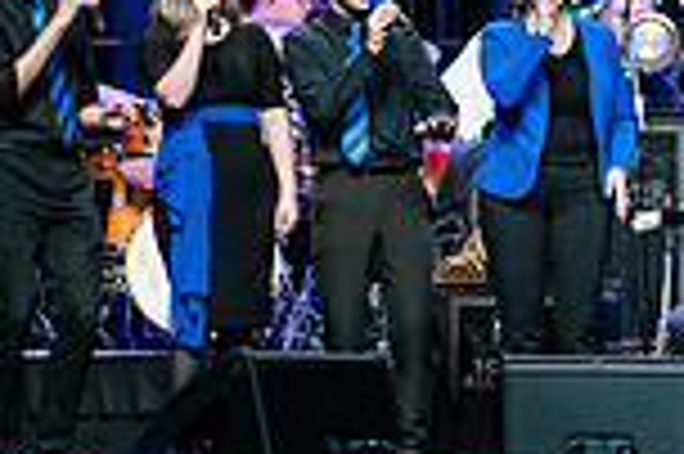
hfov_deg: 6.0
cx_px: 621
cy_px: 229
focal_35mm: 343
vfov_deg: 4.0
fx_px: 6510
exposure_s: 1/400
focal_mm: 90
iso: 5000
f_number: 2.8
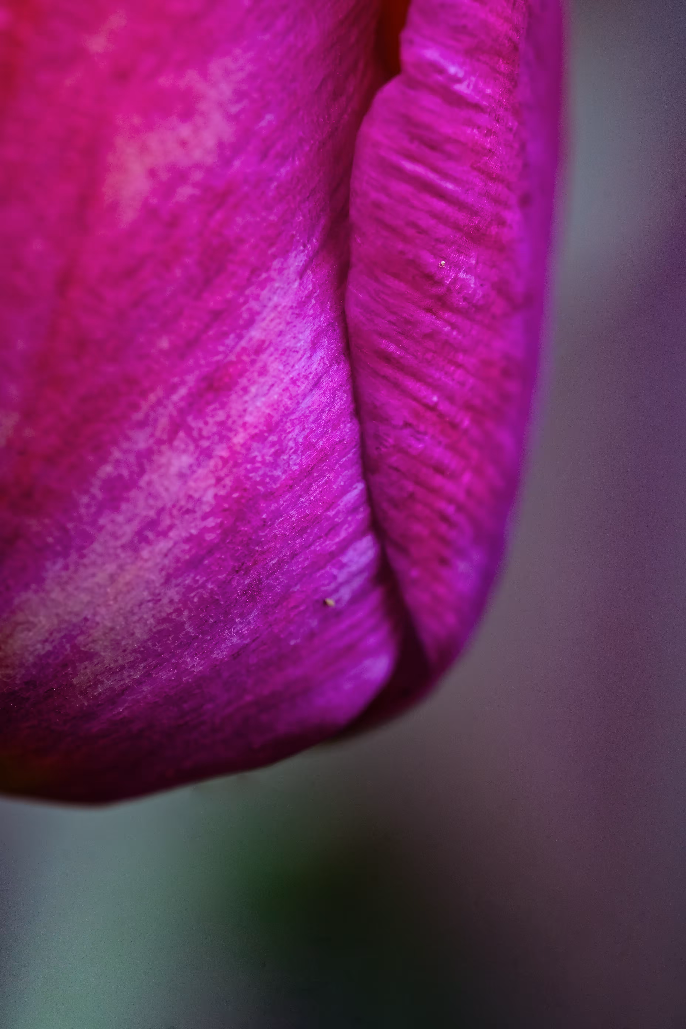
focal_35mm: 90
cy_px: 514
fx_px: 2572
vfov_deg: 22.6
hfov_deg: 15.2
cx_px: 343
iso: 400
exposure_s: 1/40
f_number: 13
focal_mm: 60
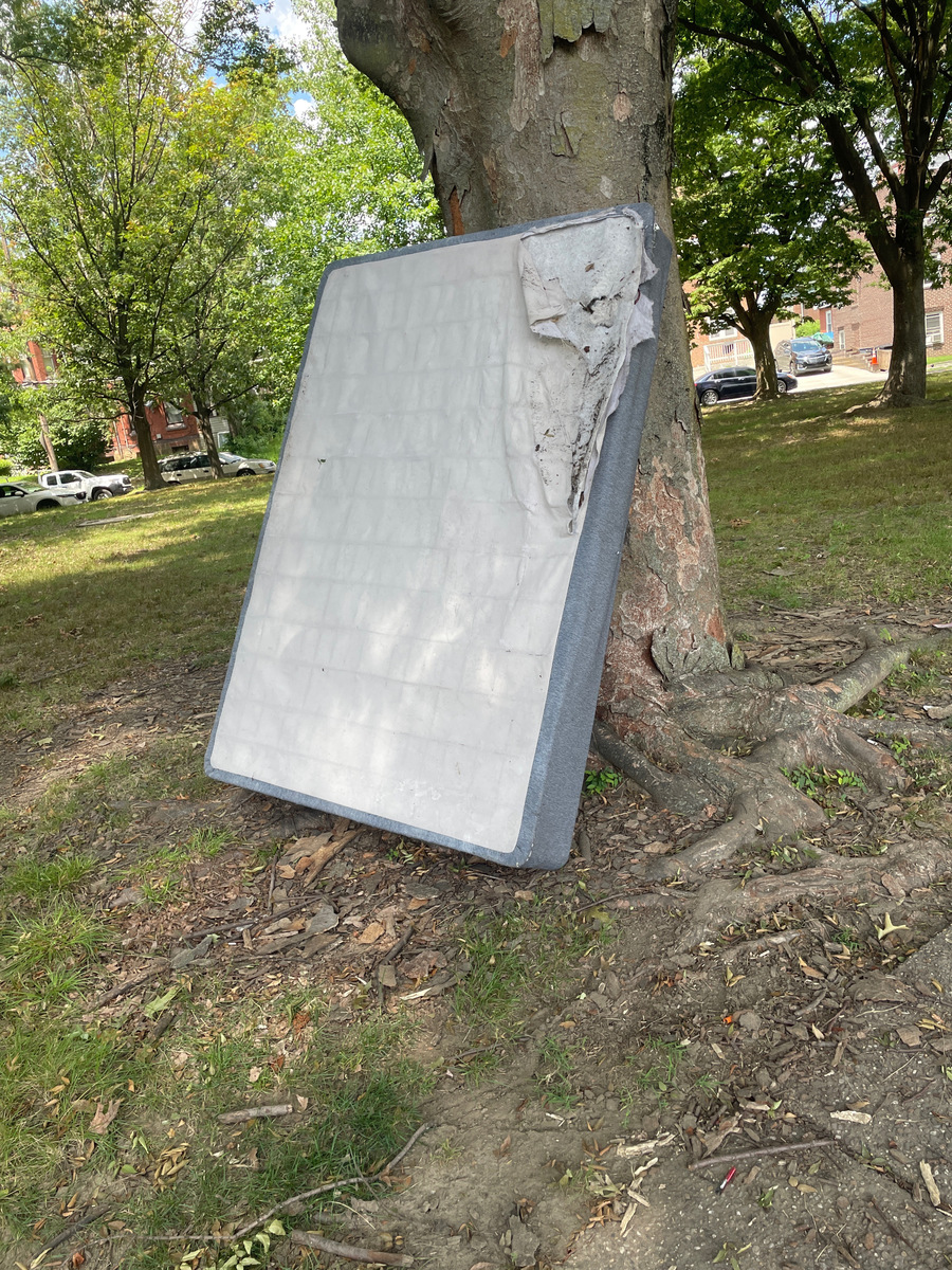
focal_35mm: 26
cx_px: 476
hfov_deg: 53.1
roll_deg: +8.5
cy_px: 635
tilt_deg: -12.1
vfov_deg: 67.3
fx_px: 953
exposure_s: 1/575
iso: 50
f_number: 1.6
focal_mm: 4.2
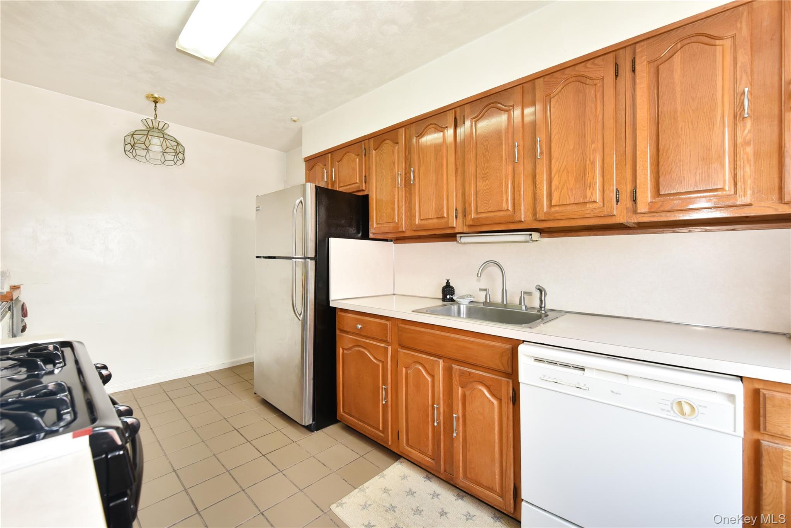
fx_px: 308
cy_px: 264
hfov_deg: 104.2
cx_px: 396
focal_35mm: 14
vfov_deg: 81.2
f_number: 7.1
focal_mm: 14
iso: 1600
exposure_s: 1/50
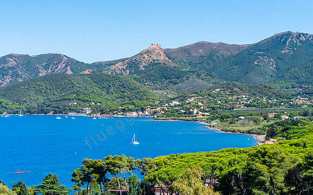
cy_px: 90
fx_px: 613
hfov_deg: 28.6
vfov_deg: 18.1
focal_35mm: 72
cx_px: 157
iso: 1250
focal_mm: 70
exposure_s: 1/4000
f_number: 8
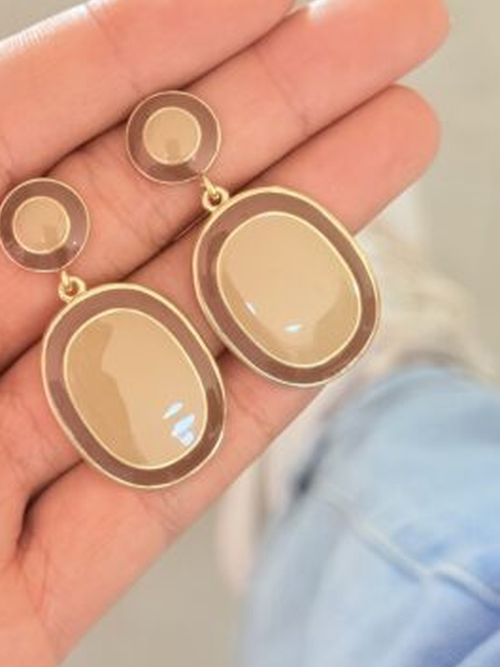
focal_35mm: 78
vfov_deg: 25.0
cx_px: 160
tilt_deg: -54.0
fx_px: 1501
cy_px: 299
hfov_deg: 18.8
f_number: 1.78
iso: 200
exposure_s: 1/60
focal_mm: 6.76
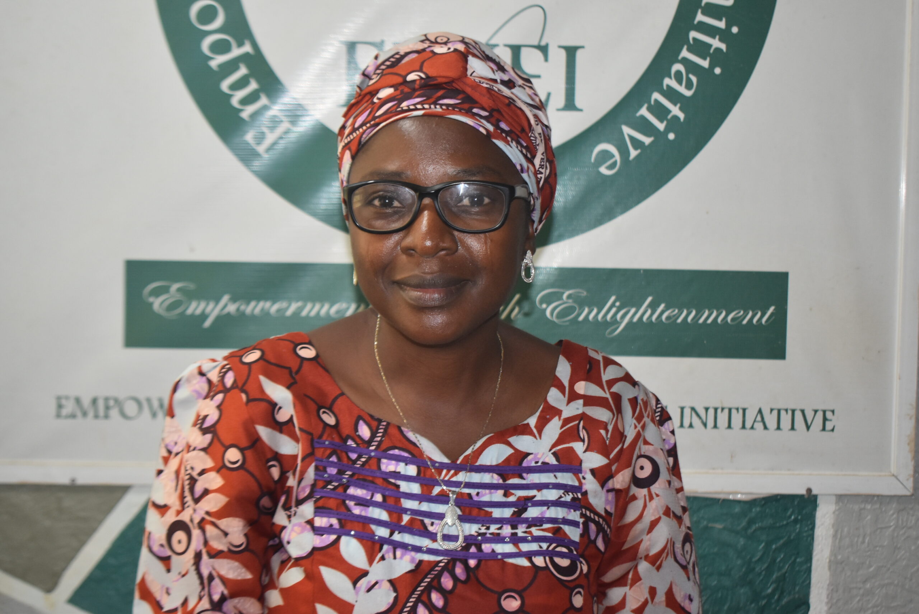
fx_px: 1533
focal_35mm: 60
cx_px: 460
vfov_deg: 22.7
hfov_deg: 33.4
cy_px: 307
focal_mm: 40
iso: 800
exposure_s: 1/60
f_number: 5
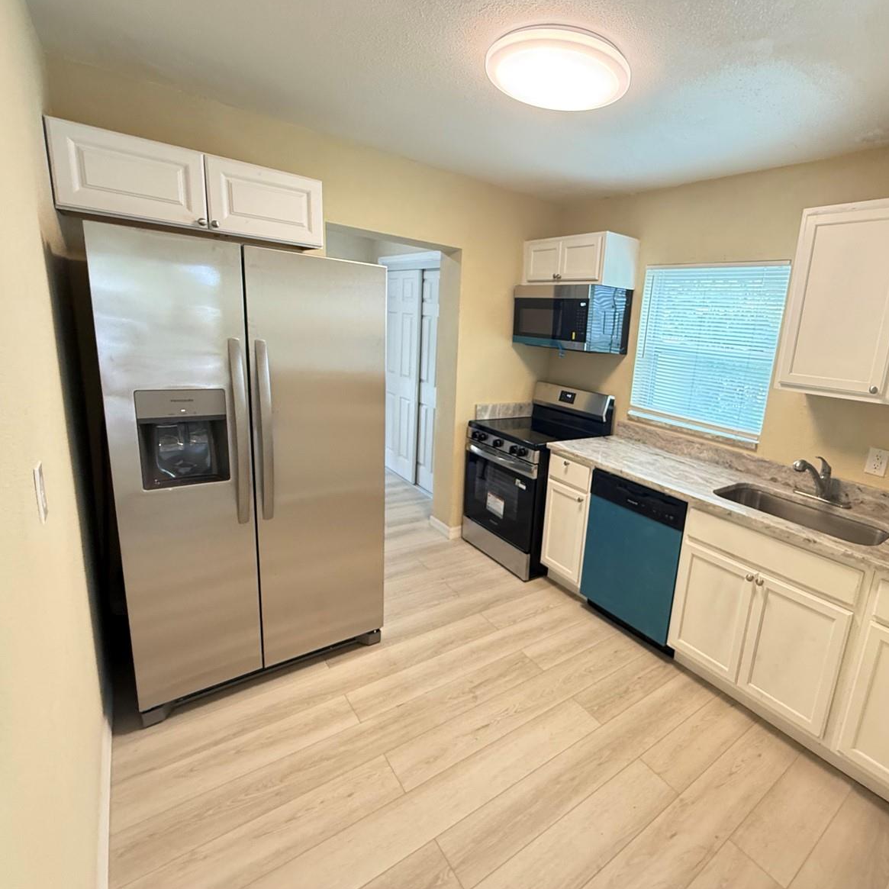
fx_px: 494
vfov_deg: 84.0
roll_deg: -5.9
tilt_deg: -13.0
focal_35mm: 17
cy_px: 438
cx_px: 562
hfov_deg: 82.2
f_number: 2.2
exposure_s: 1/60
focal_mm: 2.22
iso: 320
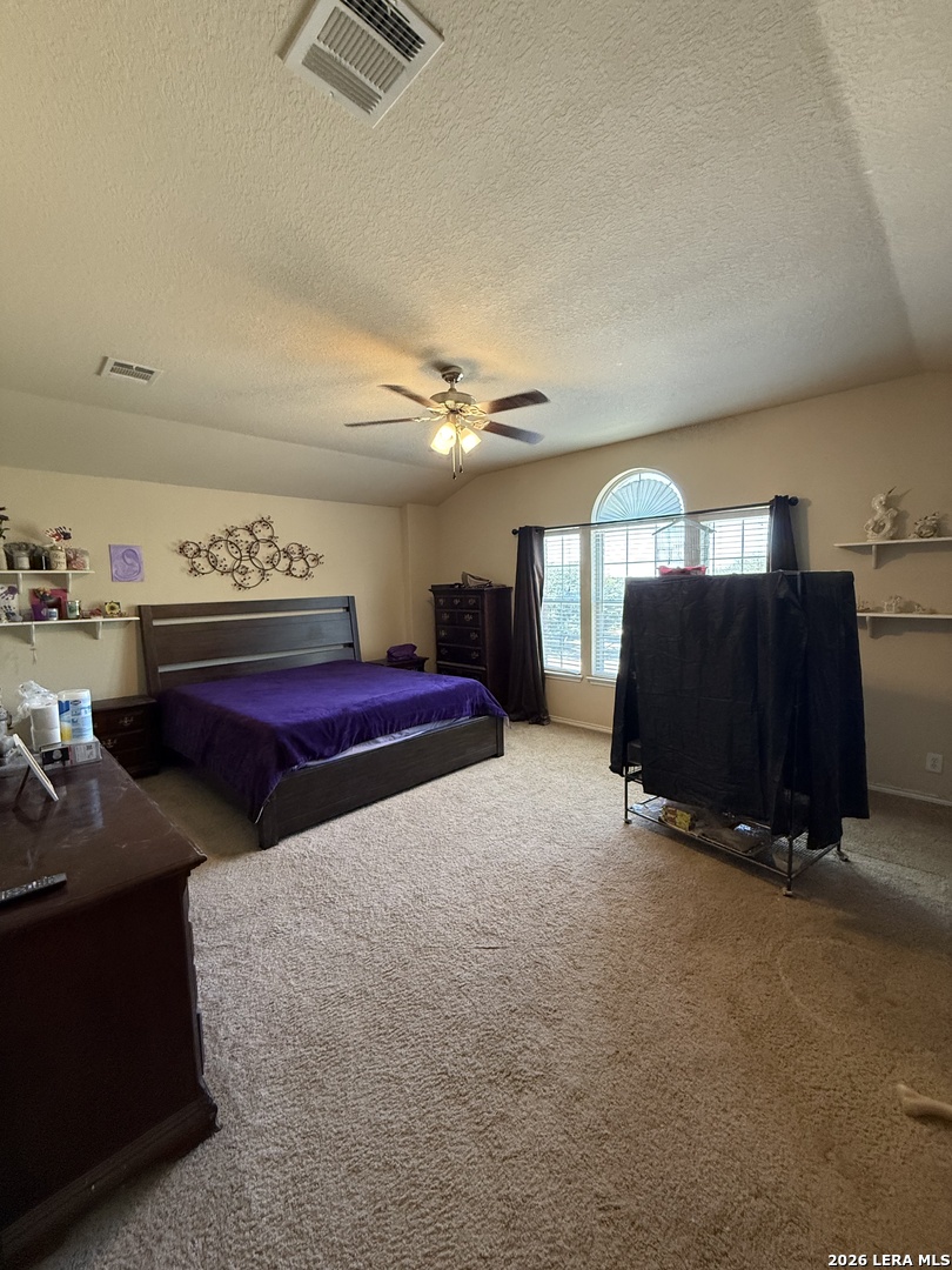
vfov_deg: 102.1
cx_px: 476
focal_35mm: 14
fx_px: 513
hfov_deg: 85.7
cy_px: 635
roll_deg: +1.0
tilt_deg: -3.9
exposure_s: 1/120
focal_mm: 2.22
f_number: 2.2
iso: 500
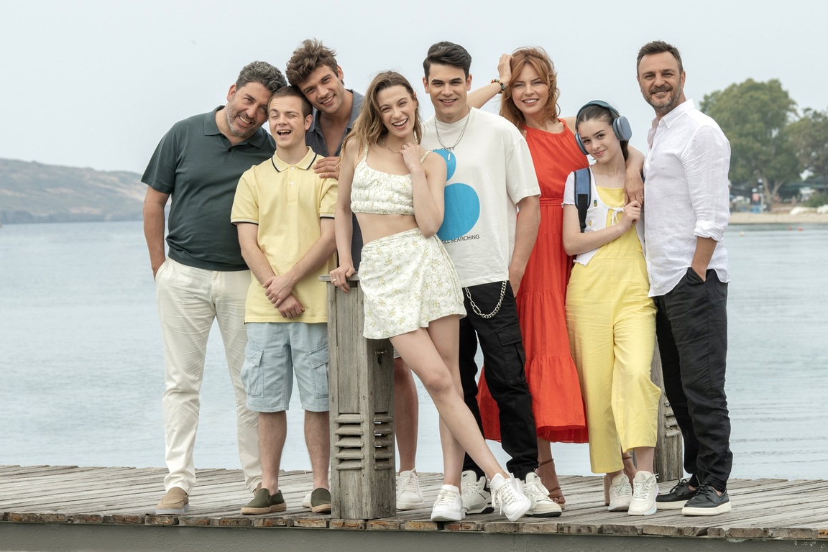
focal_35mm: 164
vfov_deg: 8.4
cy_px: 276
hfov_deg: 12.5
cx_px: 443
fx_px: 3772
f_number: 9
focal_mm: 135
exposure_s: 1/250
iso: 200
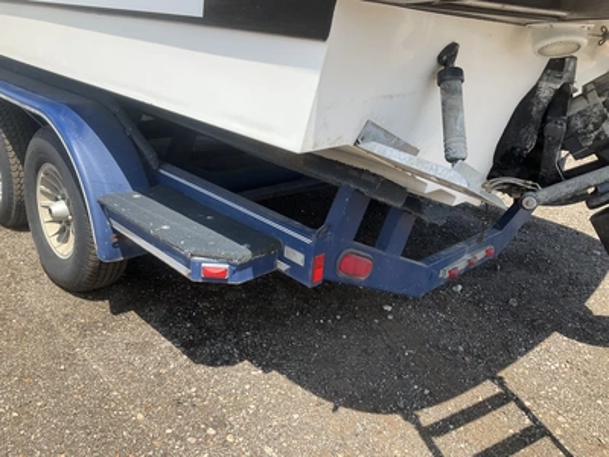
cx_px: 304
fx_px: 510
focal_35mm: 29
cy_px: 228
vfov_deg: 48.2
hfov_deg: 61.7
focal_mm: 3
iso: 25
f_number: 1.8
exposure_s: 1/842
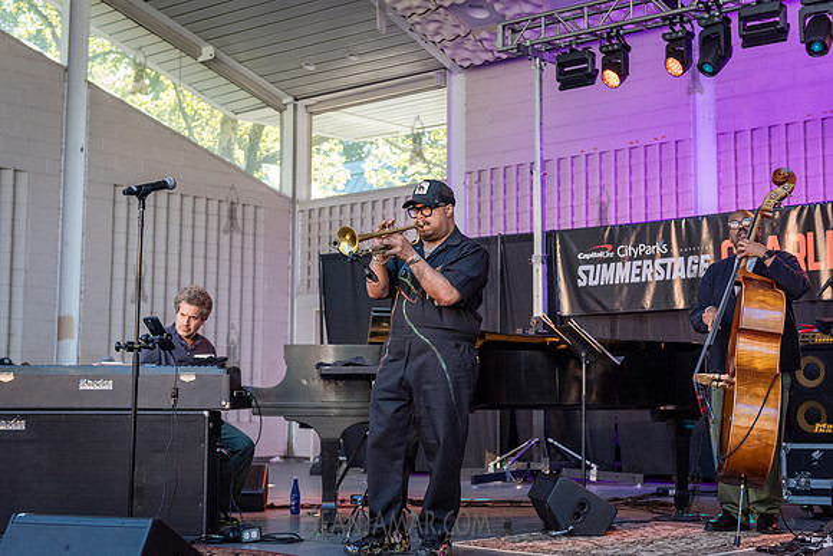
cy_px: 278
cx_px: 416
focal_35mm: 56
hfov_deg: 35.6
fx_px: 1296
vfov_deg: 24.2
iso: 3200
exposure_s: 1/800
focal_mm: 56
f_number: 4
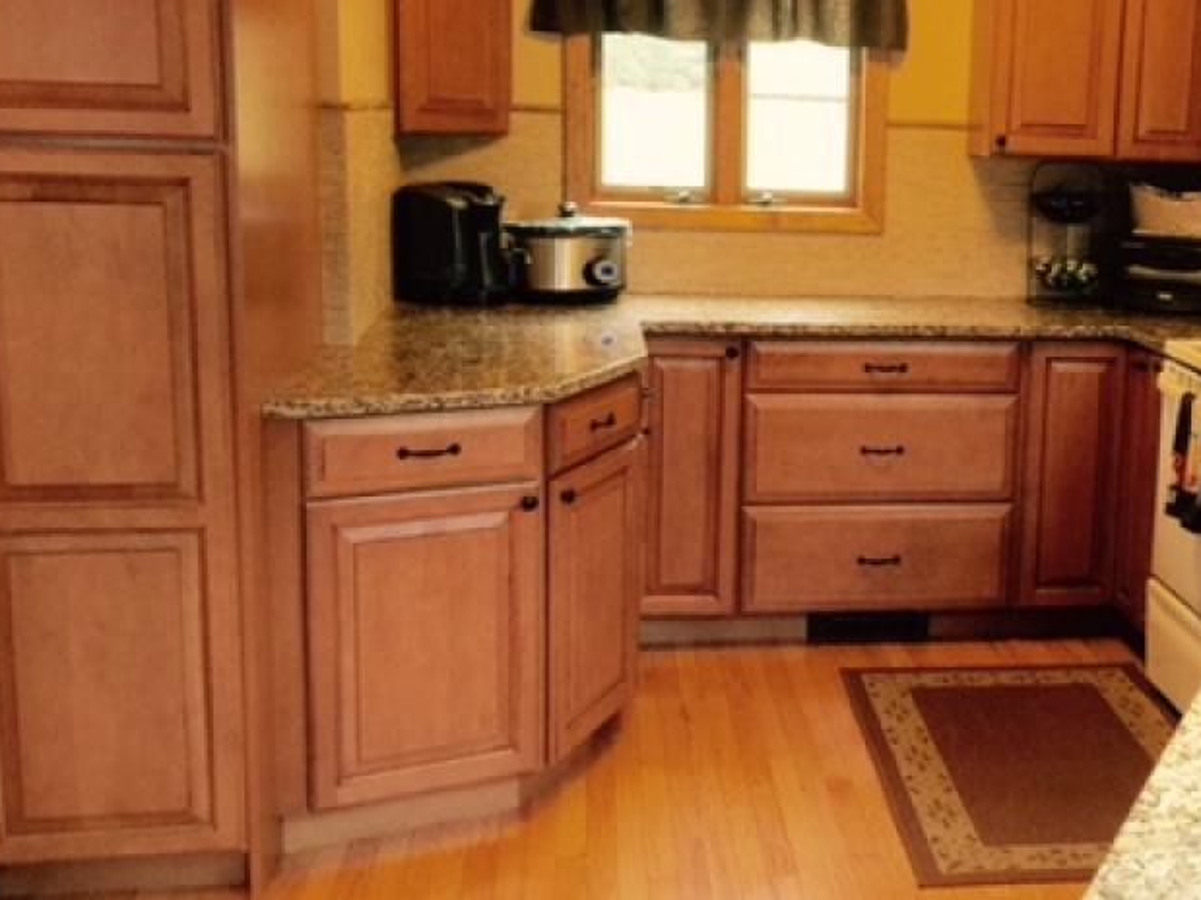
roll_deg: -1.7
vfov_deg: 30.2
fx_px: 1665
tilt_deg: -10.4
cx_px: 943
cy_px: 403
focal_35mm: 48
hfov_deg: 38.3
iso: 64
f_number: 2.2
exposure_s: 1/15
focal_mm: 4.15
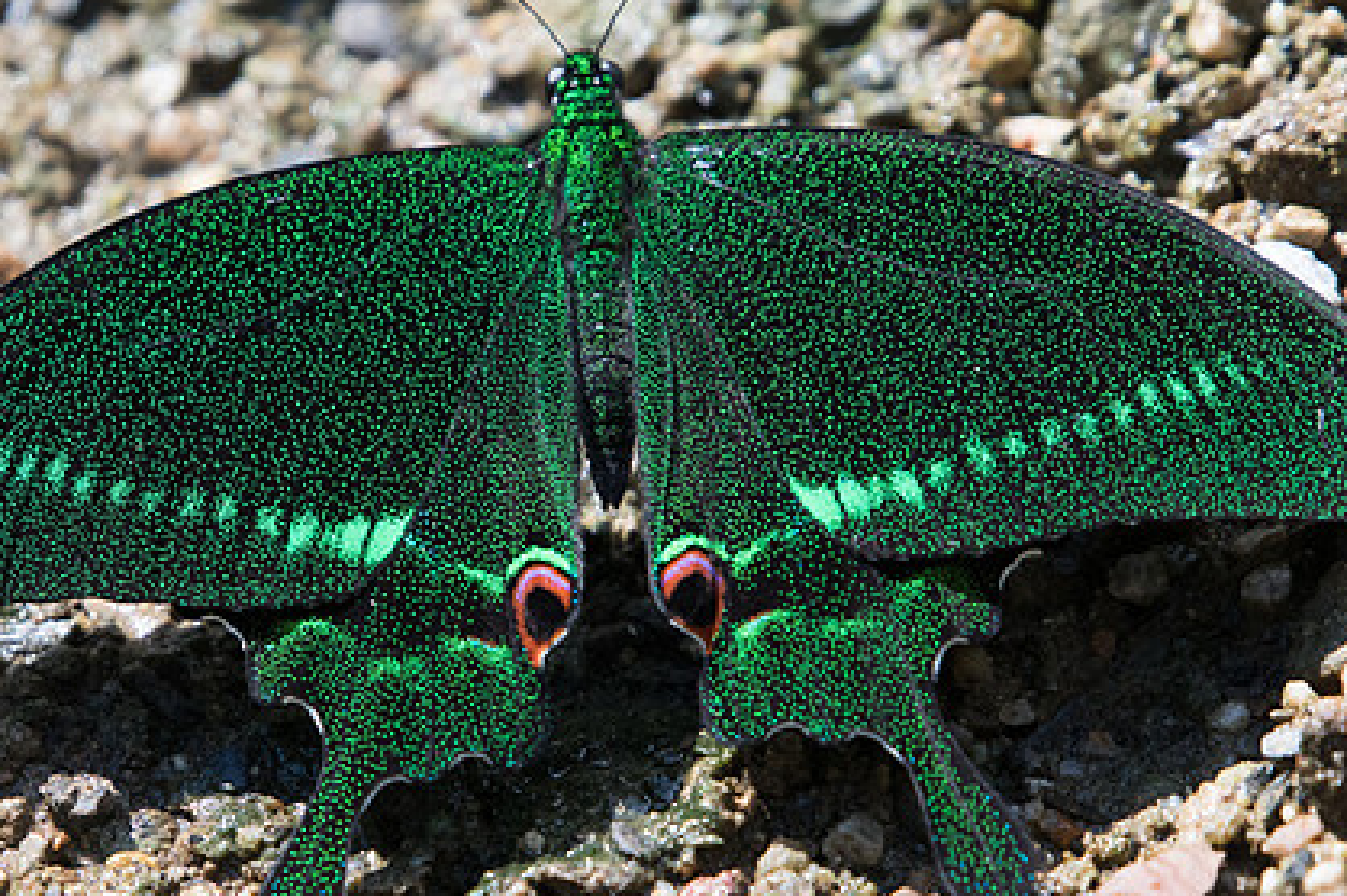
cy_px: 348
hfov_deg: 2.3
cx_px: 490
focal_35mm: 888
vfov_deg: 1.5
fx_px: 33199
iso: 1000
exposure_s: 1/640
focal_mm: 400
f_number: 6.3
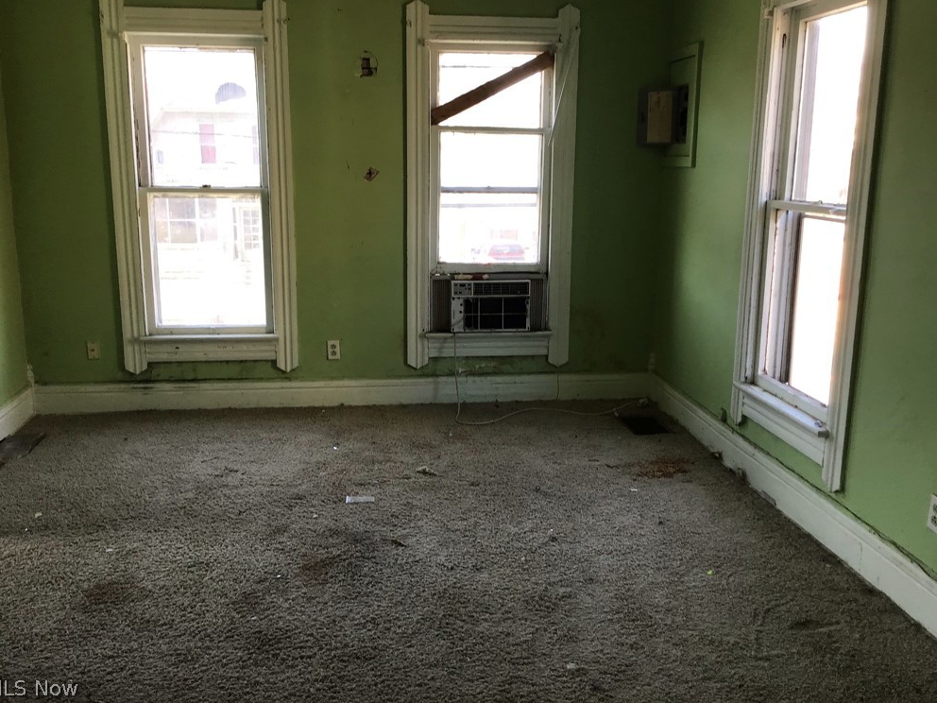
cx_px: 464
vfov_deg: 44.2
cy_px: 341
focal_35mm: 32
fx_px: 866
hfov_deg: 56.8
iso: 32
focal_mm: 3.3
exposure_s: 1/60
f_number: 2.4
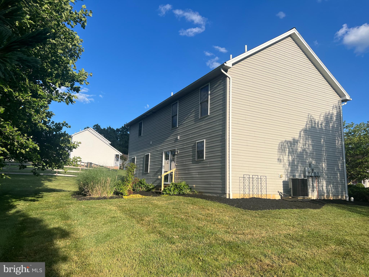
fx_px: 277
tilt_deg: +9.2
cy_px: 138
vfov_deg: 53.1
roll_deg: -1.7
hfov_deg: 67.3
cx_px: 184
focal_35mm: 26
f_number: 1.5
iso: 50
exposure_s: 1/3831
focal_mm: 5.7
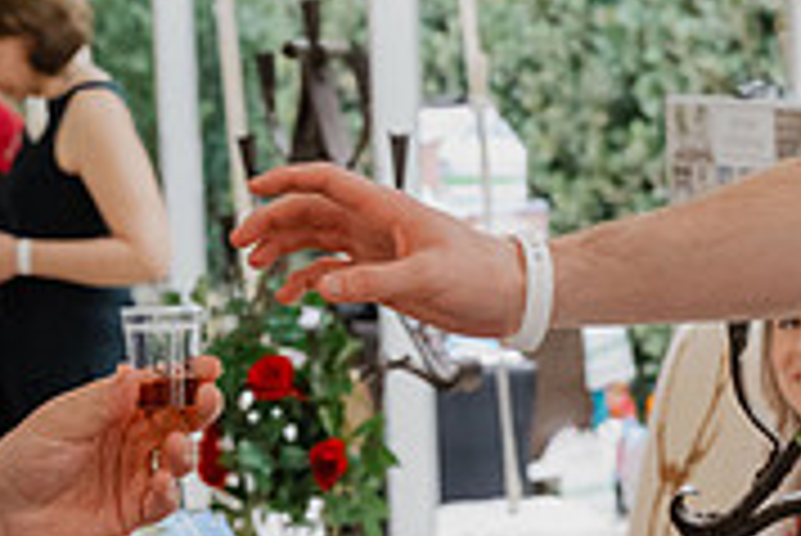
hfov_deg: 11.2
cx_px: 680
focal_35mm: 182
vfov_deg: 7.5
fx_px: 4053
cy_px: 732
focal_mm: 56
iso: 3600
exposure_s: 1/250
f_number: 5.6
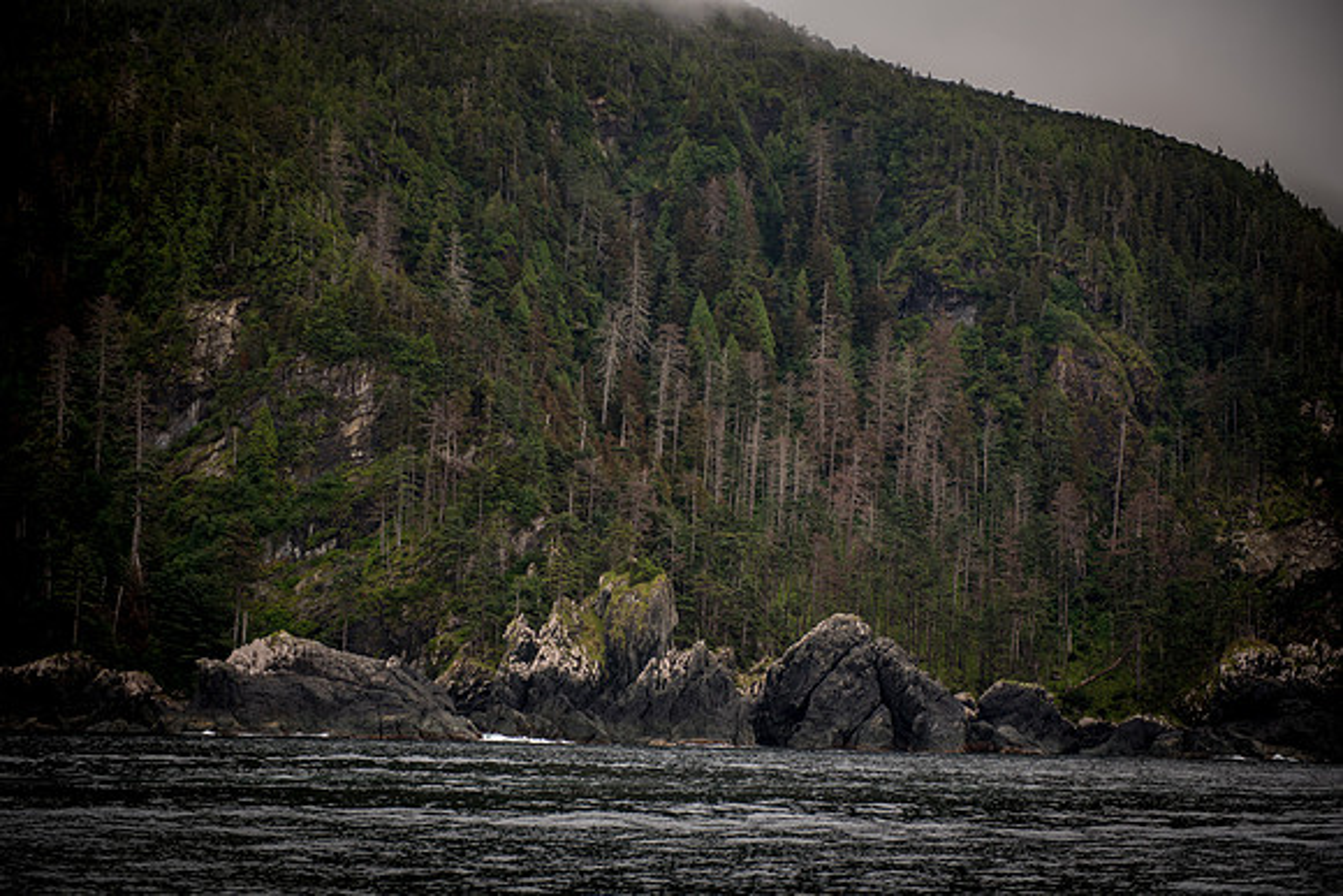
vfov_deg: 19.5
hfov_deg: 28.8
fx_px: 2612
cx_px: 672
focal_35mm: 70
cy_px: 448
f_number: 2.8
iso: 100
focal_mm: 70
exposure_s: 1/1000
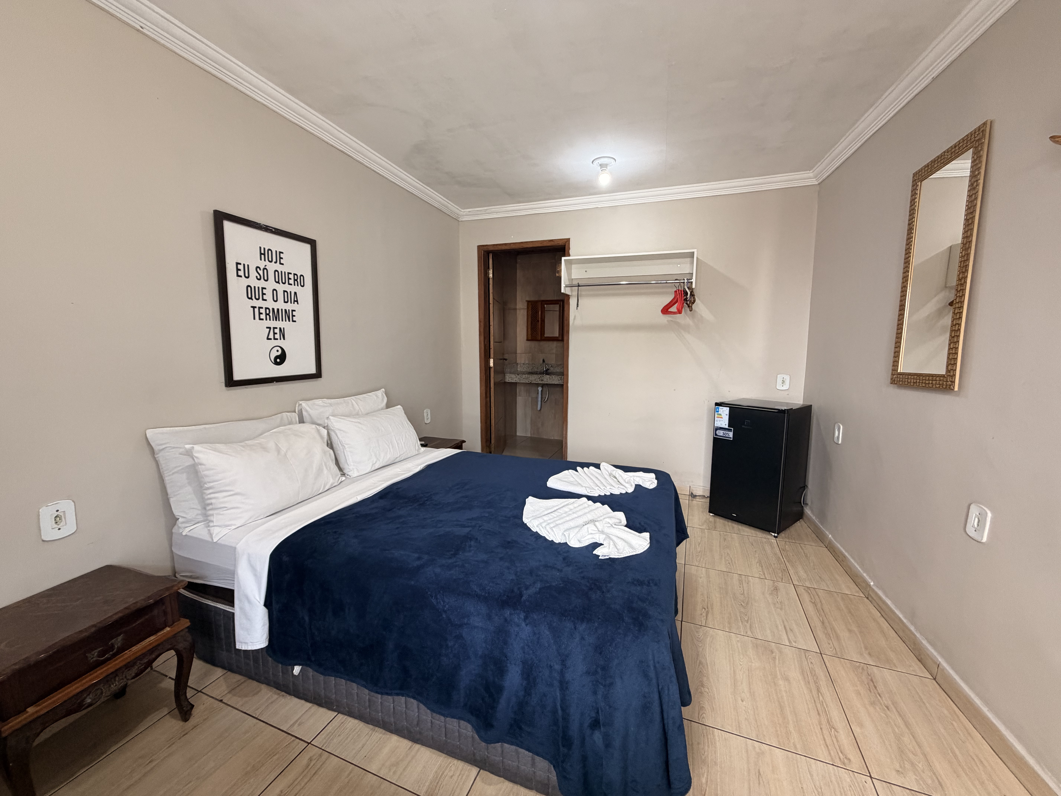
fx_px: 429
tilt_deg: -8.1
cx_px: 530
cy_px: 398
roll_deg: -0.8
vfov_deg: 85.7
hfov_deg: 102.1
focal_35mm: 14
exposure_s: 1/60
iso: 200
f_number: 2.2
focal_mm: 2.22
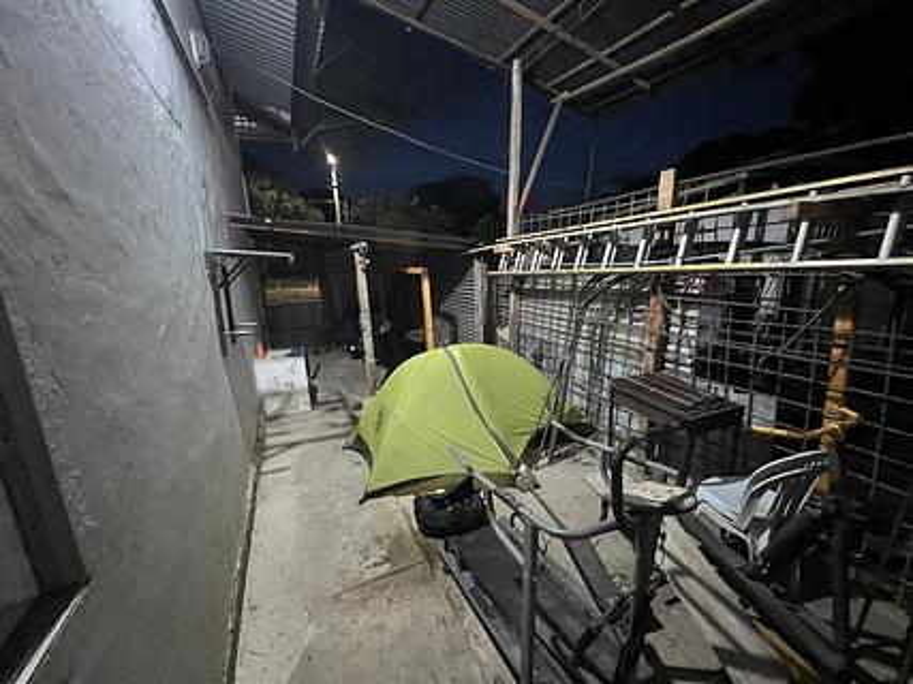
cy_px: 342
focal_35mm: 13
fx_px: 343
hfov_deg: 106.2
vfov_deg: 89.9
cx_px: 456
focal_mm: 1.57
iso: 1250
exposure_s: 1/30
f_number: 1.8
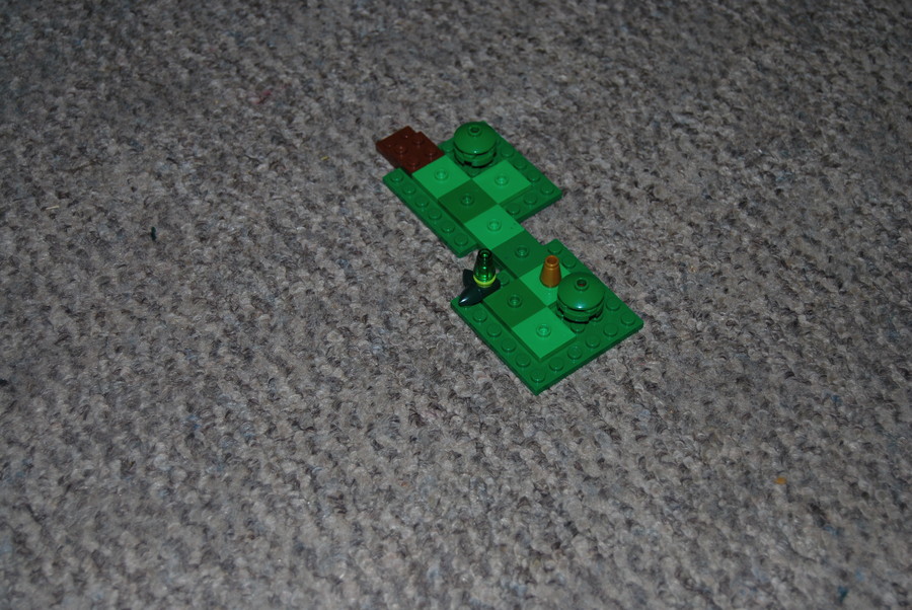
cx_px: 456
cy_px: 305
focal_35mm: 57
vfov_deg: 23.8
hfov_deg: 35.0
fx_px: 1445
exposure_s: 1/60
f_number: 5
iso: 200
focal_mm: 38
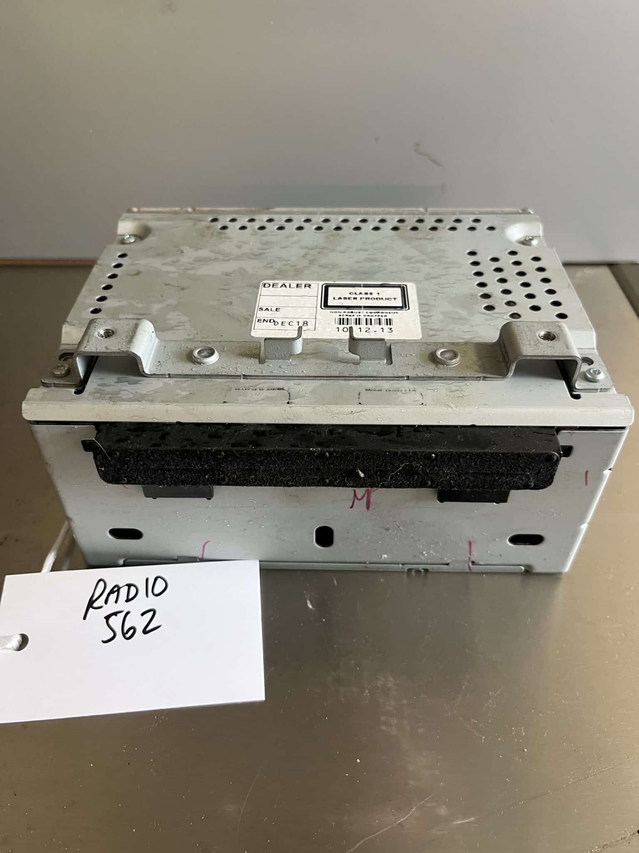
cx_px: 320
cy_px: 426
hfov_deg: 53.1
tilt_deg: -43.5
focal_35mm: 26
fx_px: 640
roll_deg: +1.0
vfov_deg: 67.3
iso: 100
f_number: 1.6
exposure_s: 1/50
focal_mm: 5.1
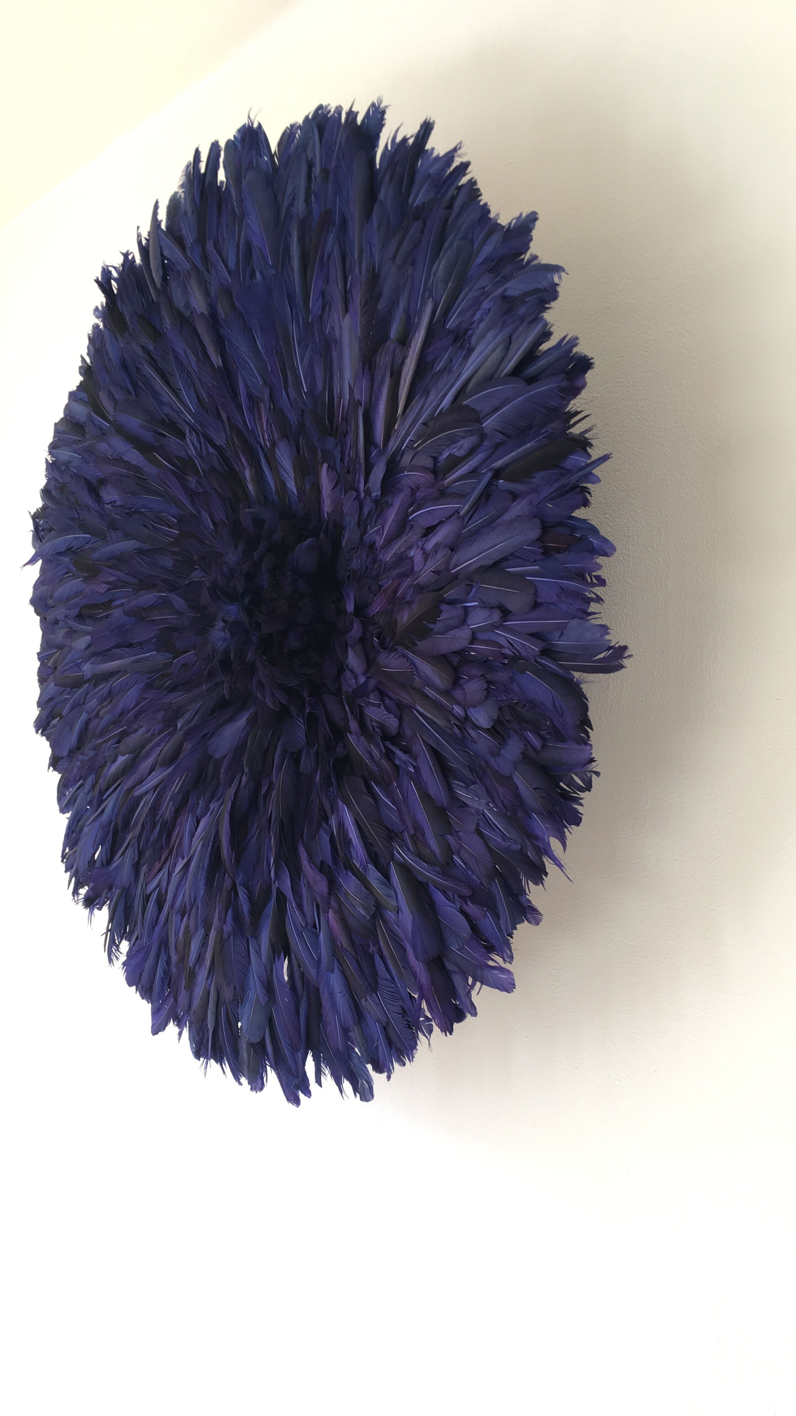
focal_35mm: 32
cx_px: 350
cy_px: 712
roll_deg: -4.7
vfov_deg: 61.0
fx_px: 1201
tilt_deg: +5.5
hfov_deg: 36.6
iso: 32
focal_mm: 4.15
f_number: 2.2
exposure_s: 1/33
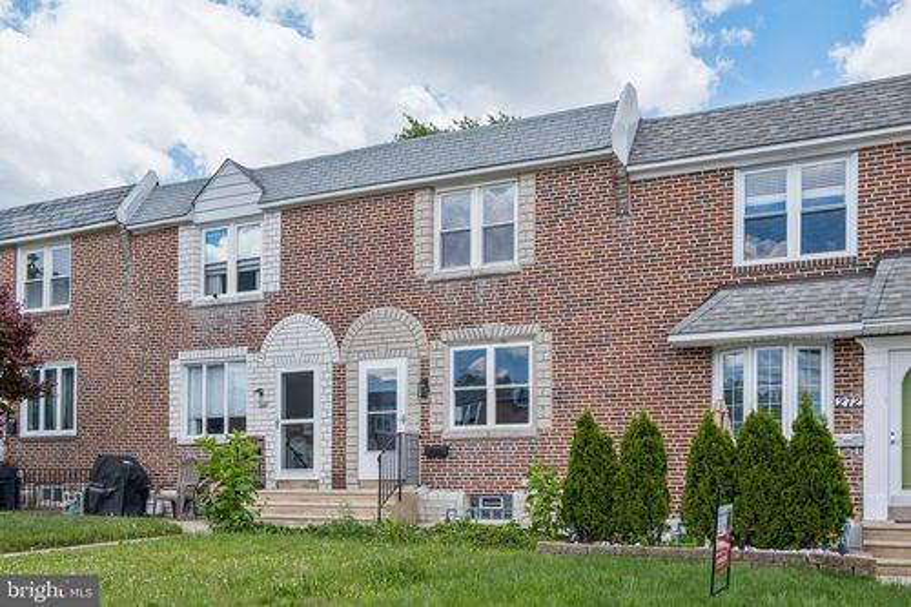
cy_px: 304
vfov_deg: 39.9
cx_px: 456
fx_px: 835
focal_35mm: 33
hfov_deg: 57.2
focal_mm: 21.9
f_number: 8
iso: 250
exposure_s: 1/280
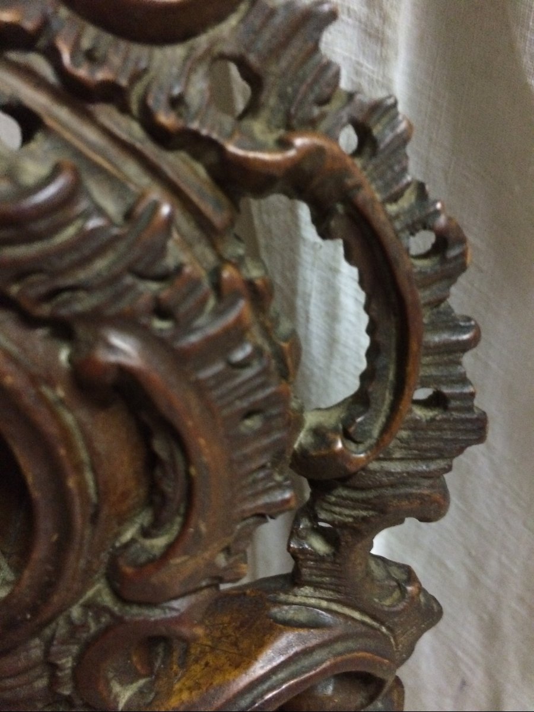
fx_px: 596
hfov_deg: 48.2
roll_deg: +6.9
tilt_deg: -32.7
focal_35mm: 29
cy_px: 356
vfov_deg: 61.7
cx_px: 267
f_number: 2.2
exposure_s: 1/17
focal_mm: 4.15
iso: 640
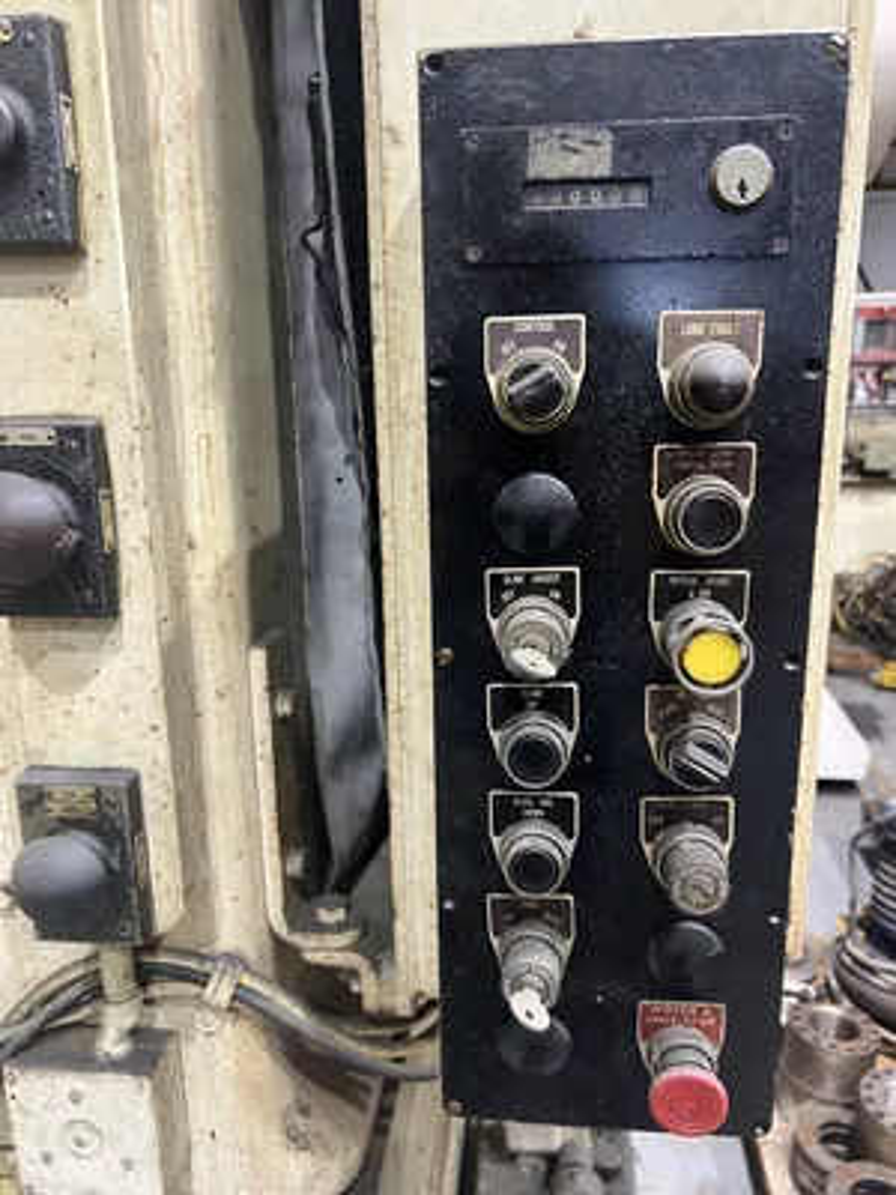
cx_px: 448
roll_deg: +1.1
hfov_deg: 53.1
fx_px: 897
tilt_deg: -12.9
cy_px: 598
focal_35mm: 26
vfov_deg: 67.3
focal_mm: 5.7
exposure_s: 1/60
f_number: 1.5
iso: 400
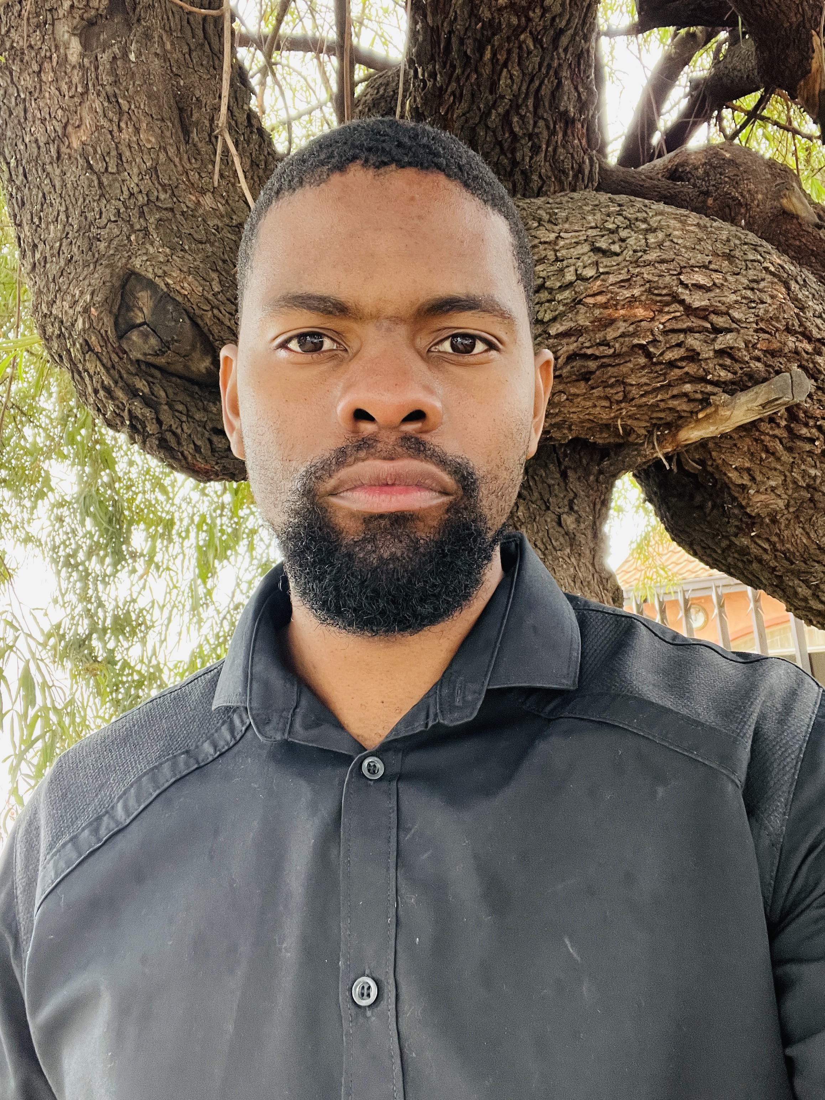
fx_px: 953
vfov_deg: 60.0
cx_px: 412
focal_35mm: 30
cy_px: 550
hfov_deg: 46.8
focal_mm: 2.71
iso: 200
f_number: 2.2
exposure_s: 1/60
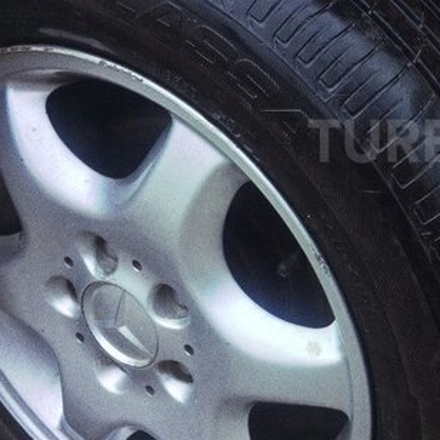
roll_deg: +2.3
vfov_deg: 30.8
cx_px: 454
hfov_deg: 28.8
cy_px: 141
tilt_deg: -25.4
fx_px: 791
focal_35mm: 55
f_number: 2.2
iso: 32
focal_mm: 4.15
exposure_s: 1/180
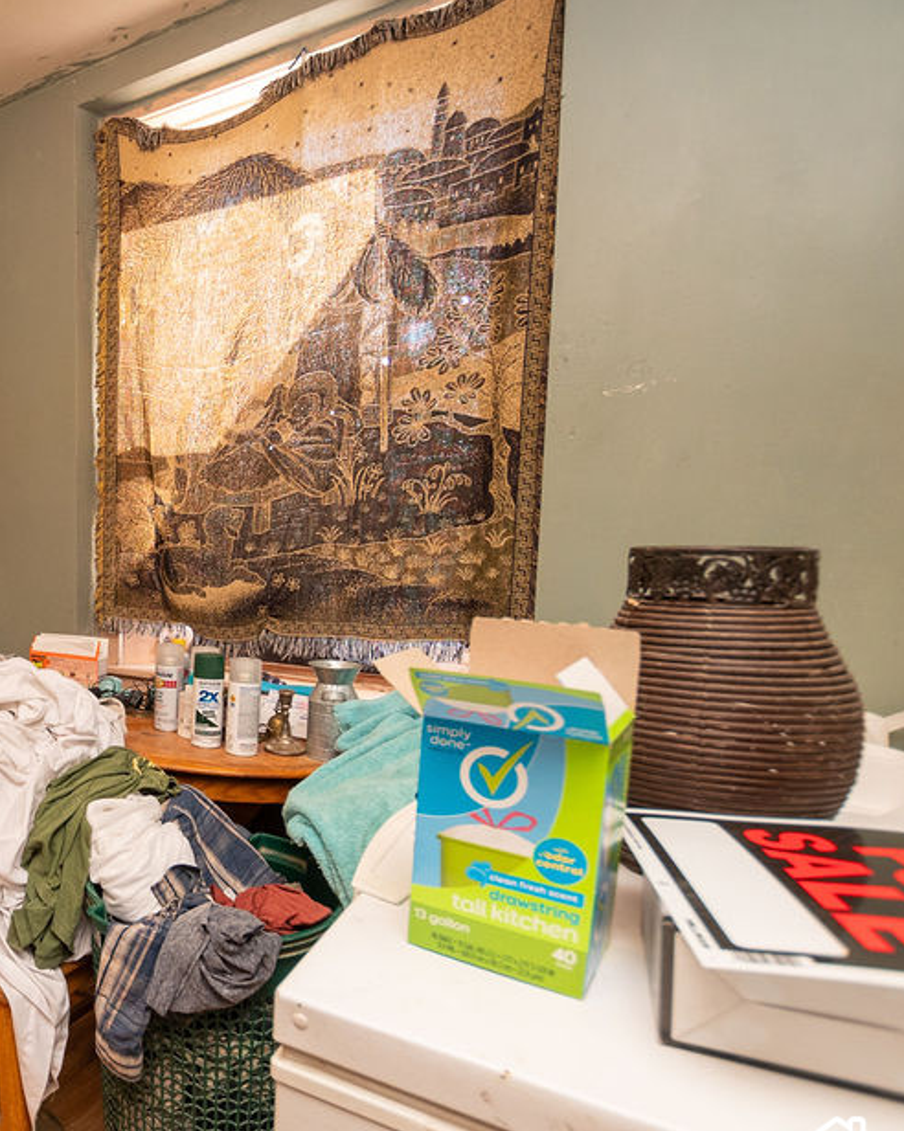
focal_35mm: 24
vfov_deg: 70.3
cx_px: -29
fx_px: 803
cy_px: 598
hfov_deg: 47.2
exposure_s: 1/200
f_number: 4
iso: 500
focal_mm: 10
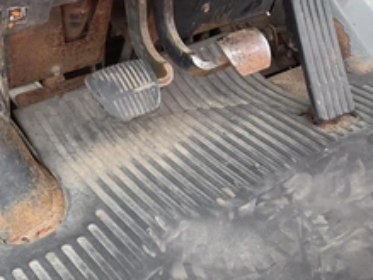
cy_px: 102
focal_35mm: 53
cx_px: 175
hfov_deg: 36.2
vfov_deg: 27.4
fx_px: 571
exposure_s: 1/222
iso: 25
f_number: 1.8
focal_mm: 3
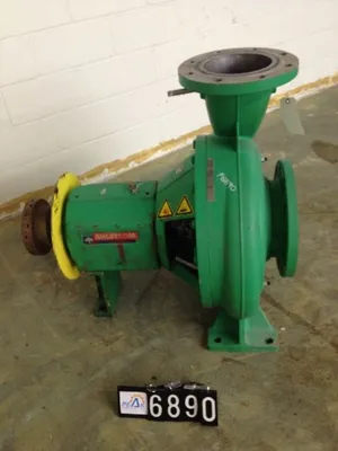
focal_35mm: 35
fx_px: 456
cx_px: 169
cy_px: 226
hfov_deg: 40.7
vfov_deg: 52.6
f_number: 2.4
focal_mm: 4.28
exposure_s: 1/20
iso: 125
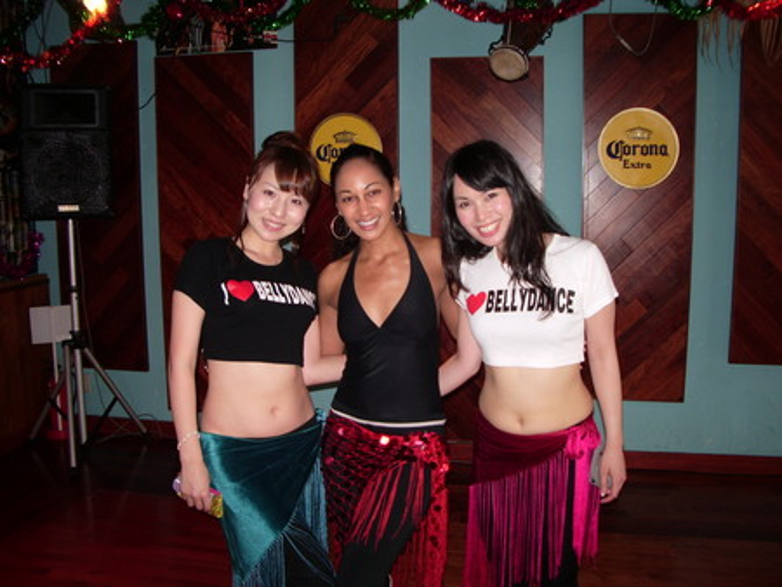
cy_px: 294
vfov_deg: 40.7
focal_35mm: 35
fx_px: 791
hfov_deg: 52.6
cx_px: 391
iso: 100
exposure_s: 1/40
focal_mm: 5.8
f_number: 2.6
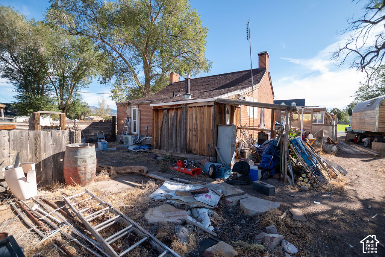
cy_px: 128
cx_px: 192
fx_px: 160
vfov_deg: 77.3
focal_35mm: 15
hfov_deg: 100.4
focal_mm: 10
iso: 100
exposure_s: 1/500
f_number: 4
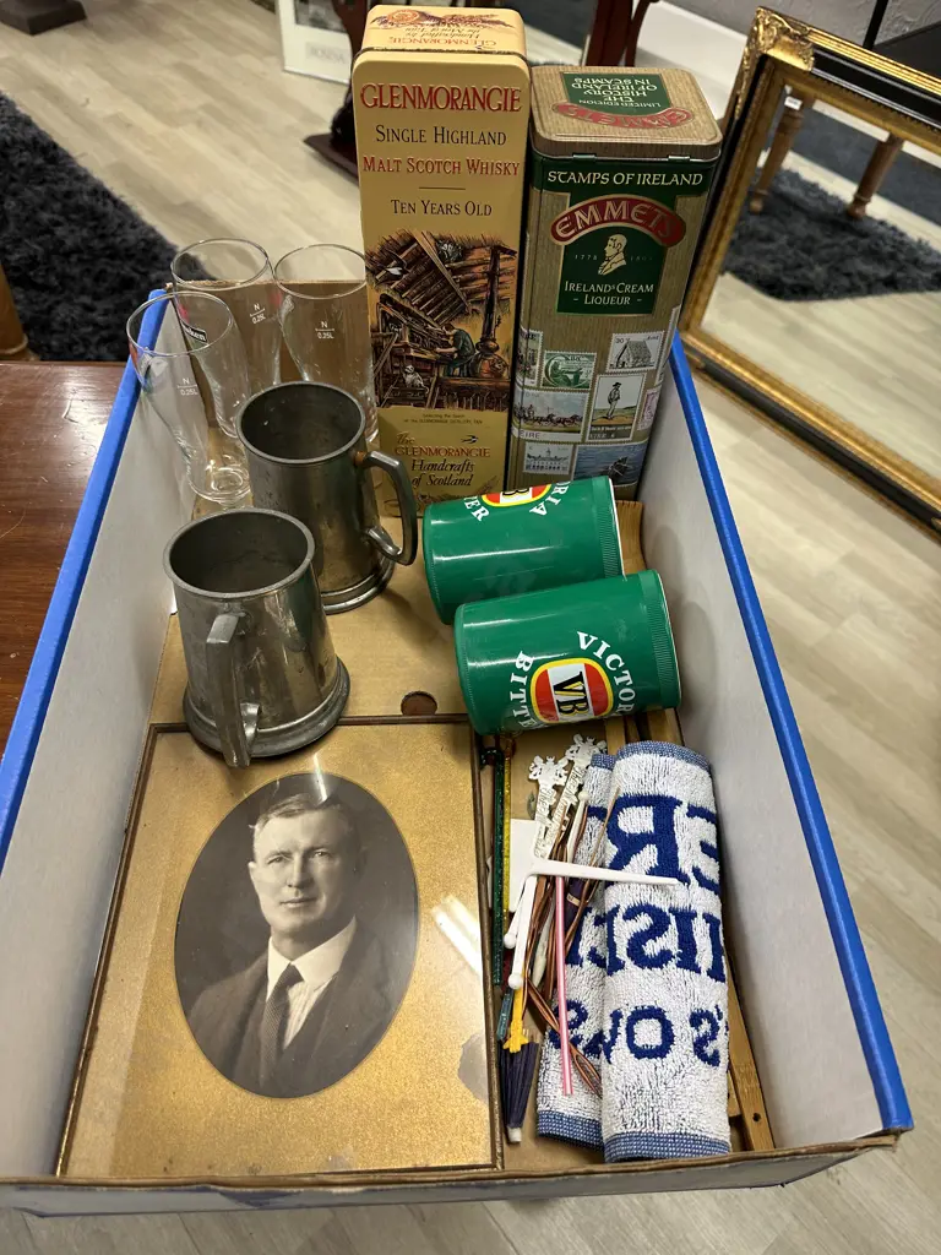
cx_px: 470
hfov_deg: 56.8
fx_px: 870
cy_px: 628
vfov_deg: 71.6
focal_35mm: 24
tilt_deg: -53.1
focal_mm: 6.86
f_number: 1.78
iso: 160
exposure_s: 1/100
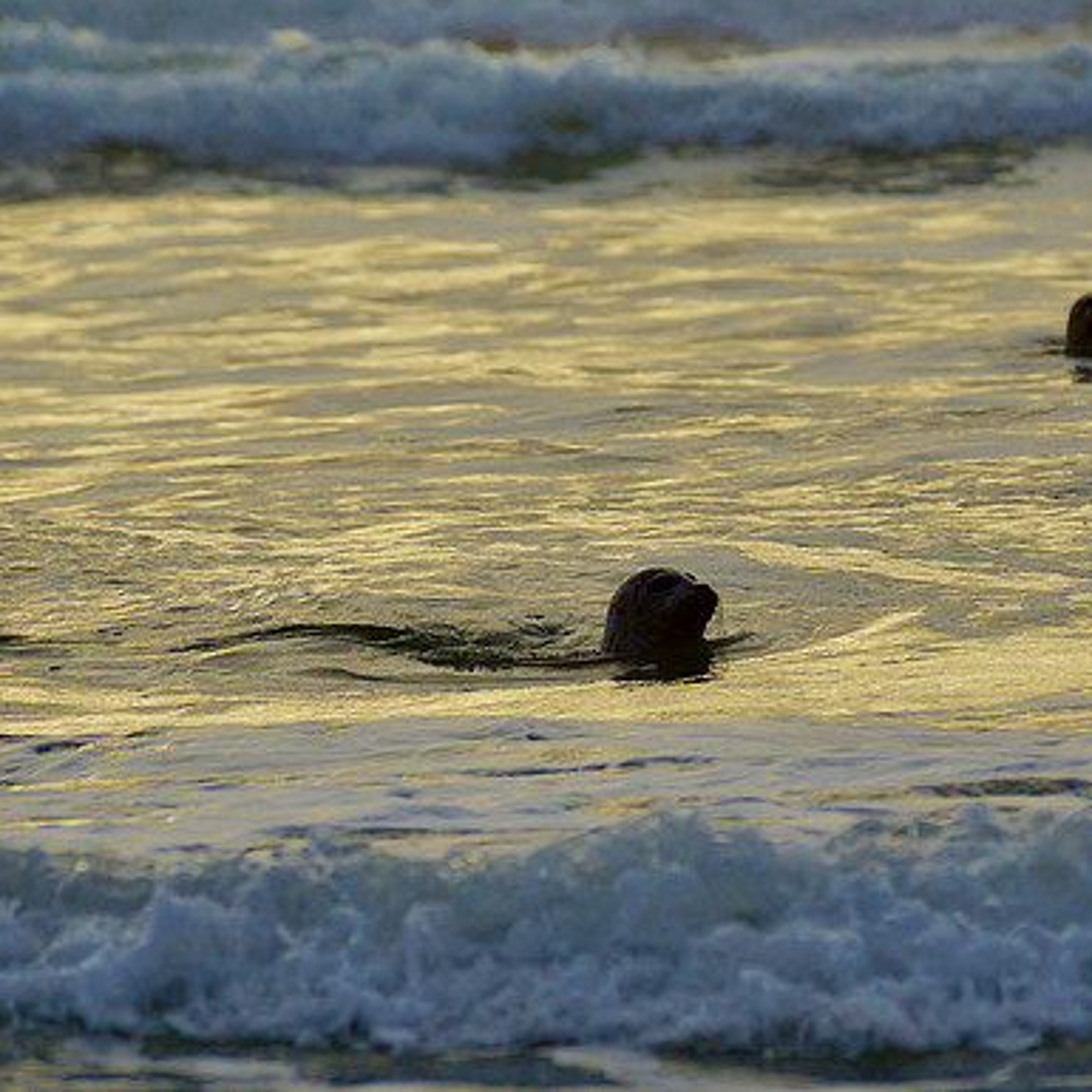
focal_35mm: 577
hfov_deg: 3.0
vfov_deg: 3.0
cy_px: 546
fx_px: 20593
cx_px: 817
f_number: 7.1
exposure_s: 1/800
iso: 100
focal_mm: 300
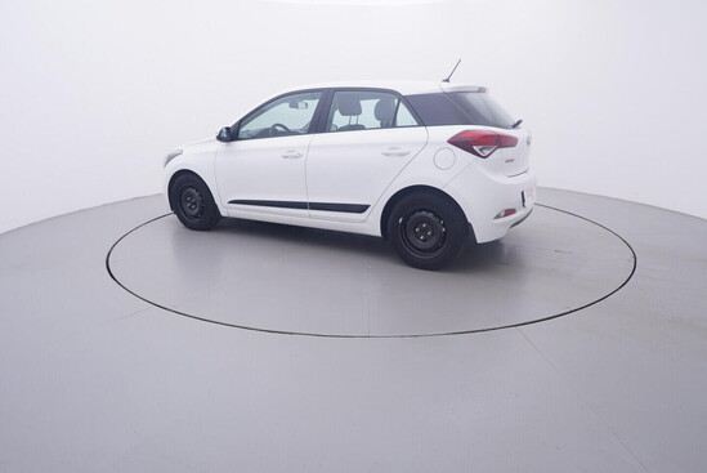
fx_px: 442
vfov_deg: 56.2
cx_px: 354
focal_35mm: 22
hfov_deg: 77.3
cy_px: 236
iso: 200
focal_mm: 15
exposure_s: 1/80
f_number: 5
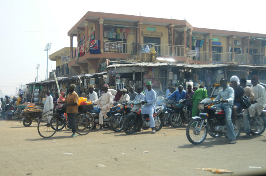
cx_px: 133
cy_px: 88
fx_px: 299
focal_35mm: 40
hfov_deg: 48.0
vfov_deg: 32.9
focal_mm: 27
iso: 320
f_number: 5.6
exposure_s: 1/800
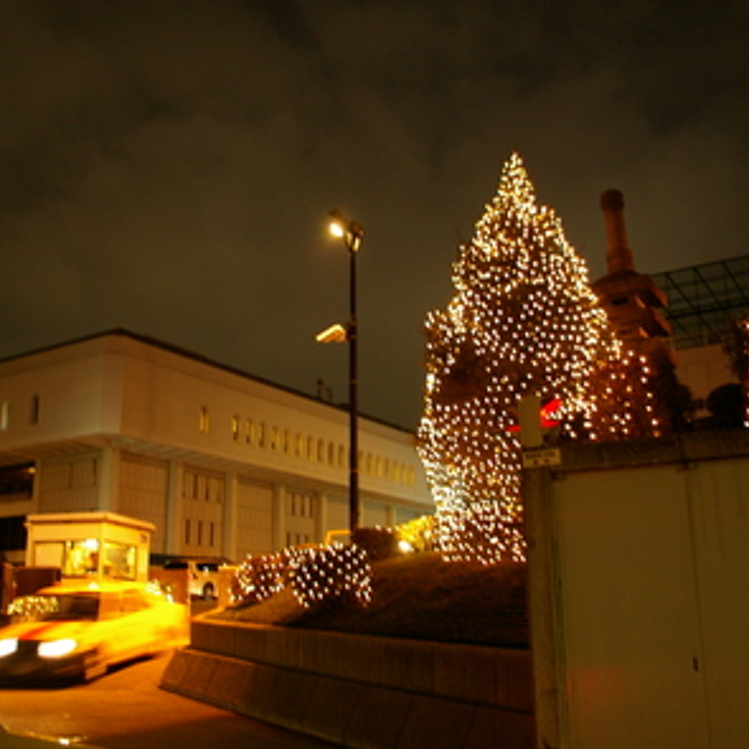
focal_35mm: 35
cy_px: 372
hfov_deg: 47.1
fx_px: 857
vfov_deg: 47.2
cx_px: 335
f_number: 3.5
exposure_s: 1/2
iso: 400
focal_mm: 18
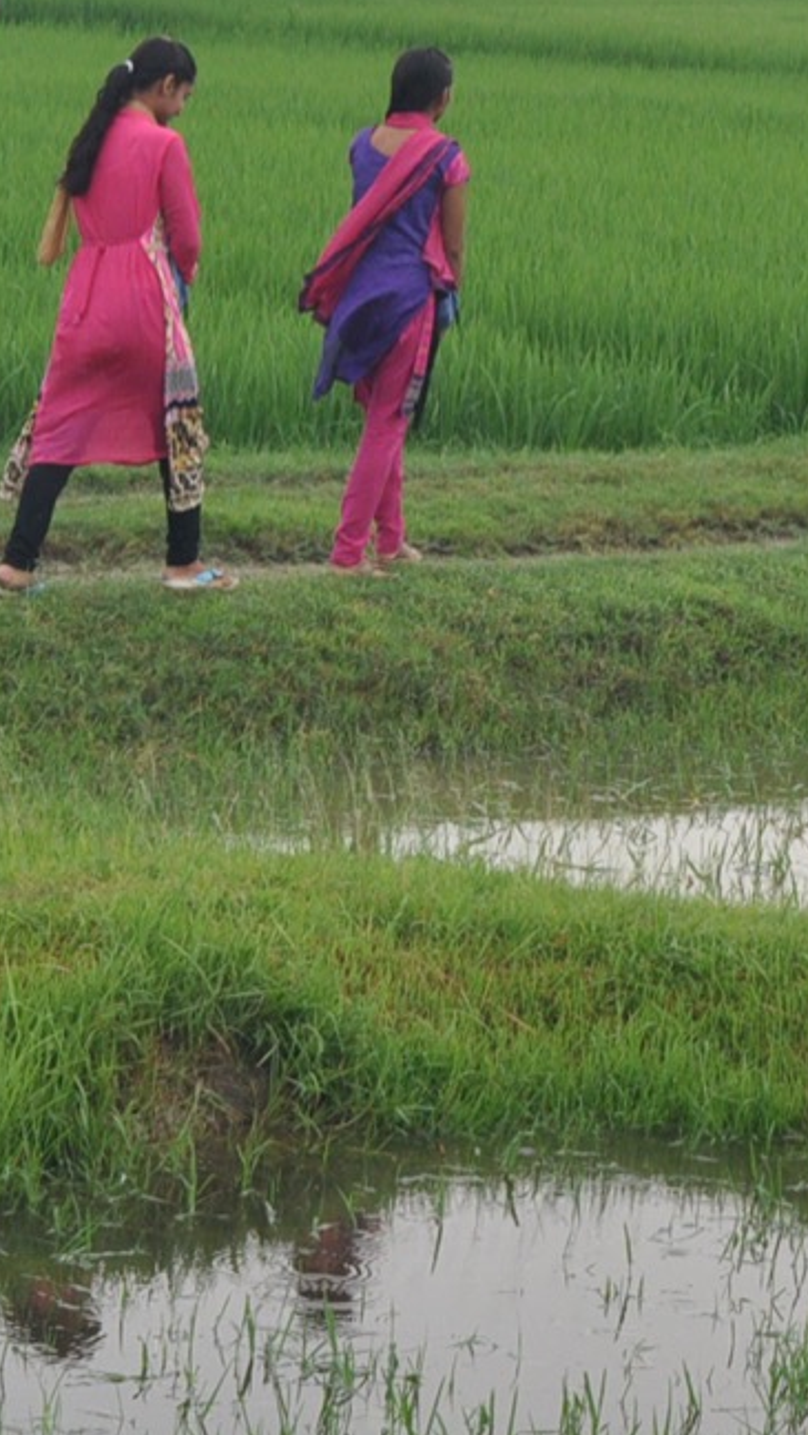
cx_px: 1127
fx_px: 5801
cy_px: 211
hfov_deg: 7.8
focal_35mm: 152
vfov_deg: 14.0
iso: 640
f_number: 6.3
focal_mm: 35
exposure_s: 1/400
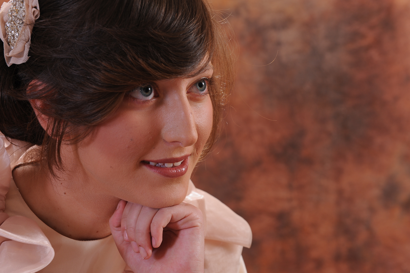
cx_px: 205
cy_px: 136
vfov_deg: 19.4
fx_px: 797
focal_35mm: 70
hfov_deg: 28.9
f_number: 8
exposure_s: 1/125
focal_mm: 70
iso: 200
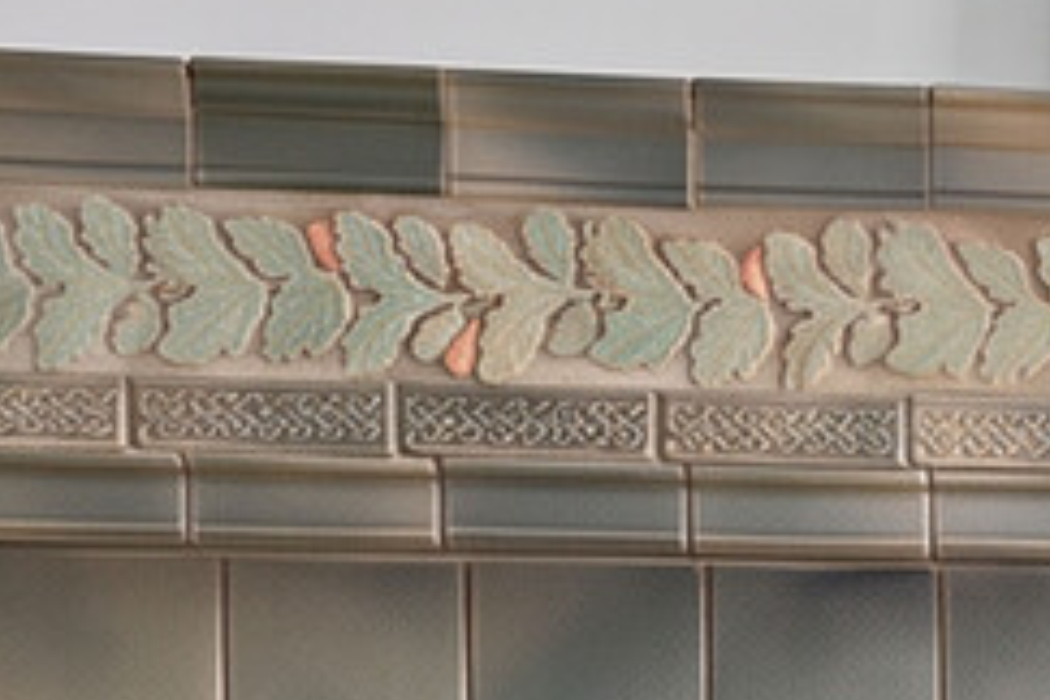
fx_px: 5395
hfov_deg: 8.9
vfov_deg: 7.3
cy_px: 955
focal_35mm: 185
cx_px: 3202
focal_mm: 30
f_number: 11
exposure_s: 1/4
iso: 500
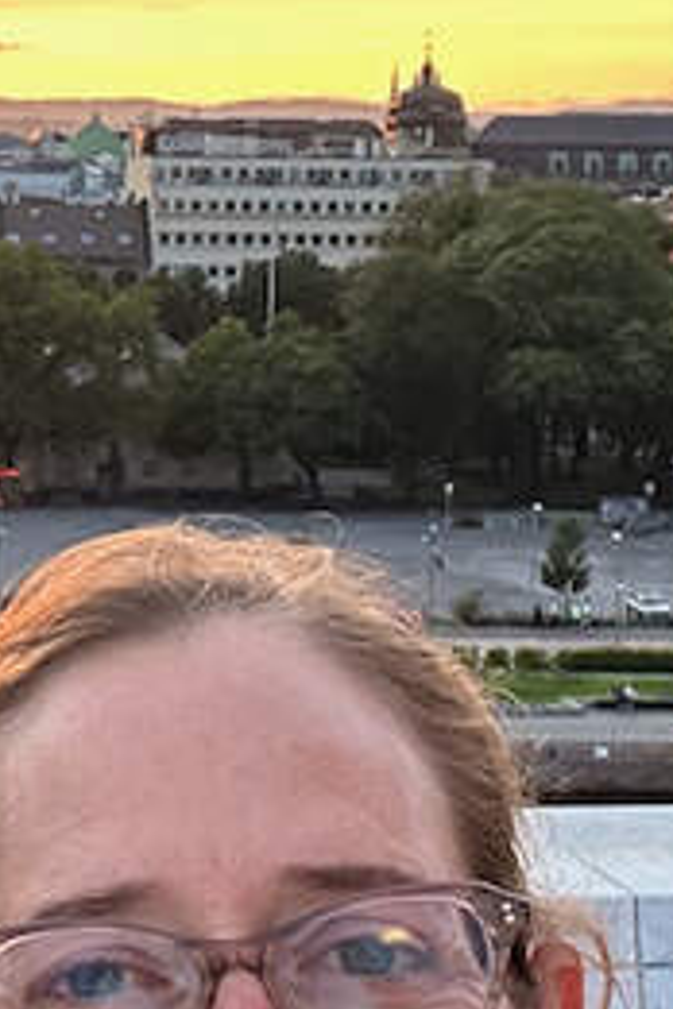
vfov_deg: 18.6
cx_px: -290
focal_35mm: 110
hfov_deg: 12.0
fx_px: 3084
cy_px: 464
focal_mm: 2.69
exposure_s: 1/108
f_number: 1.9
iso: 80
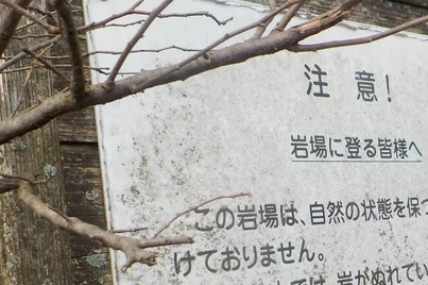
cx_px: 340
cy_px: 257
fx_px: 736
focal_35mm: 62
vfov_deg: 21.4
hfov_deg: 31.6
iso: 125
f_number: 3.3
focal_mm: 4.1
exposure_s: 1/250
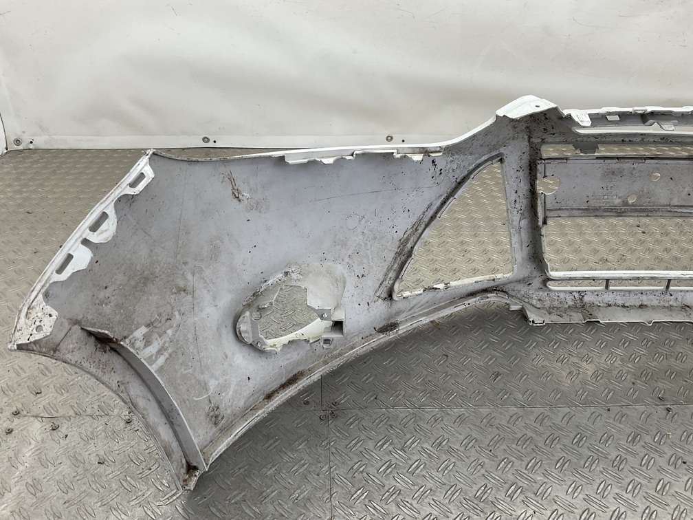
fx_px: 581
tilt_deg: -32.1
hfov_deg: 61.7
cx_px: 346
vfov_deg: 48.2
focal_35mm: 29
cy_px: 260
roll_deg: -4.6
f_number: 1.8
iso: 20
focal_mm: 3
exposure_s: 1/120
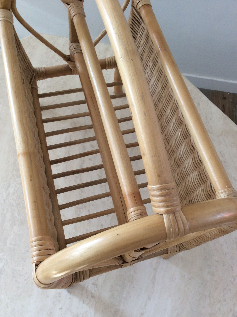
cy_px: 158
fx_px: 293
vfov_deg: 56.9
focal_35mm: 32
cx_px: 118
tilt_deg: -65.3
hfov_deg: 44.1
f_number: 2.4
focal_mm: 3.3
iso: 50
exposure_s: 1/25
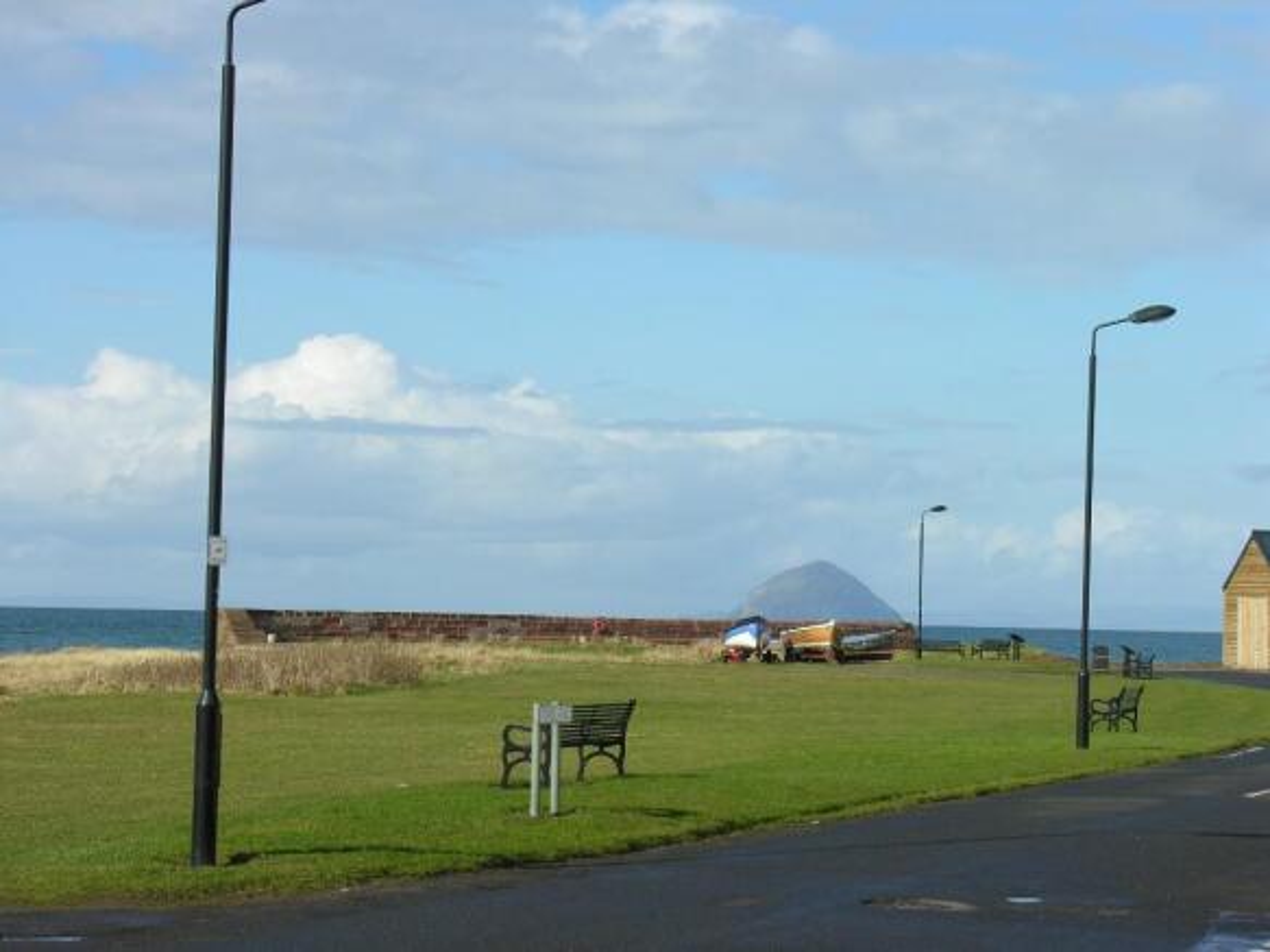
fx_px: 3448
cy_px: 476
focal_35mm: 94
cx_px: 635
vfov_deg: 15.7
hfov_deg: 20.9
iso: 50
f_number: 7.1
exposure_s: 1/198
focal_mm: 24
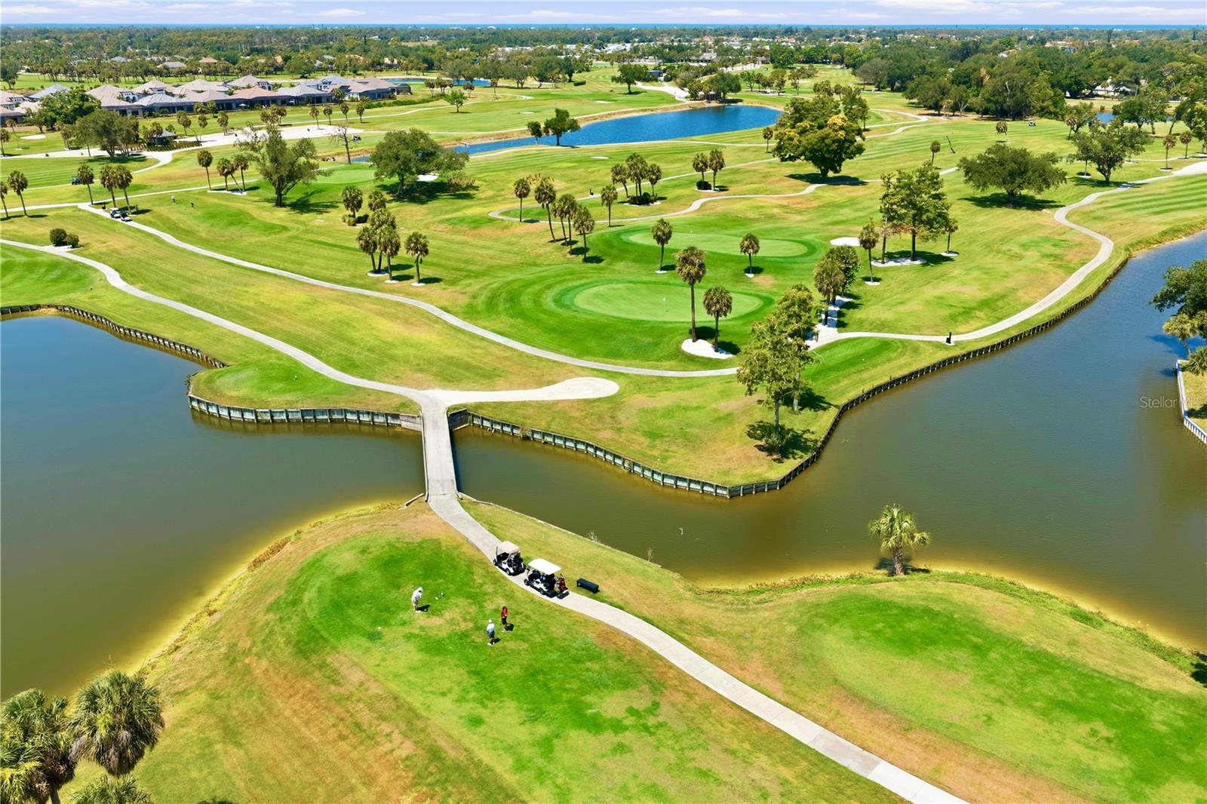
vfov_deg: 46.4
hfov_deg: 65.5
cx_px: 604
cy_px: 402
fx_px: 939
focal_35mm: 28
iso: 100
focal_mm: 14.4
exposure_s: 1/1250
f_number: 2.8
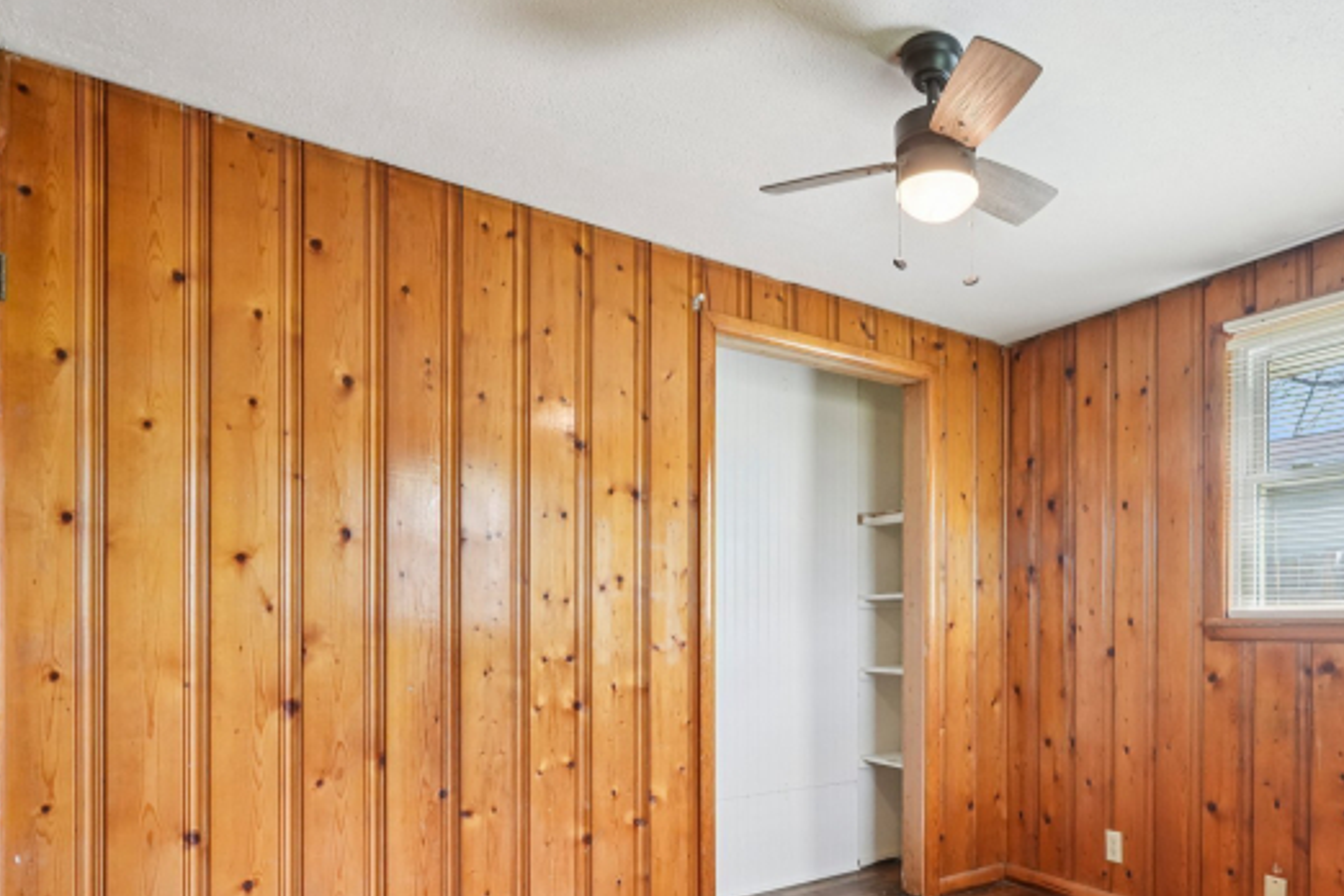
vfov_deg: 53.5
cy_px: 628
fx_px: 859
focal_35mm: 23
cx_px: 865
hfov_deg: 74.4
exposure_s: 1/30
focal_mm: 16
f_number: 8
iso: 1600
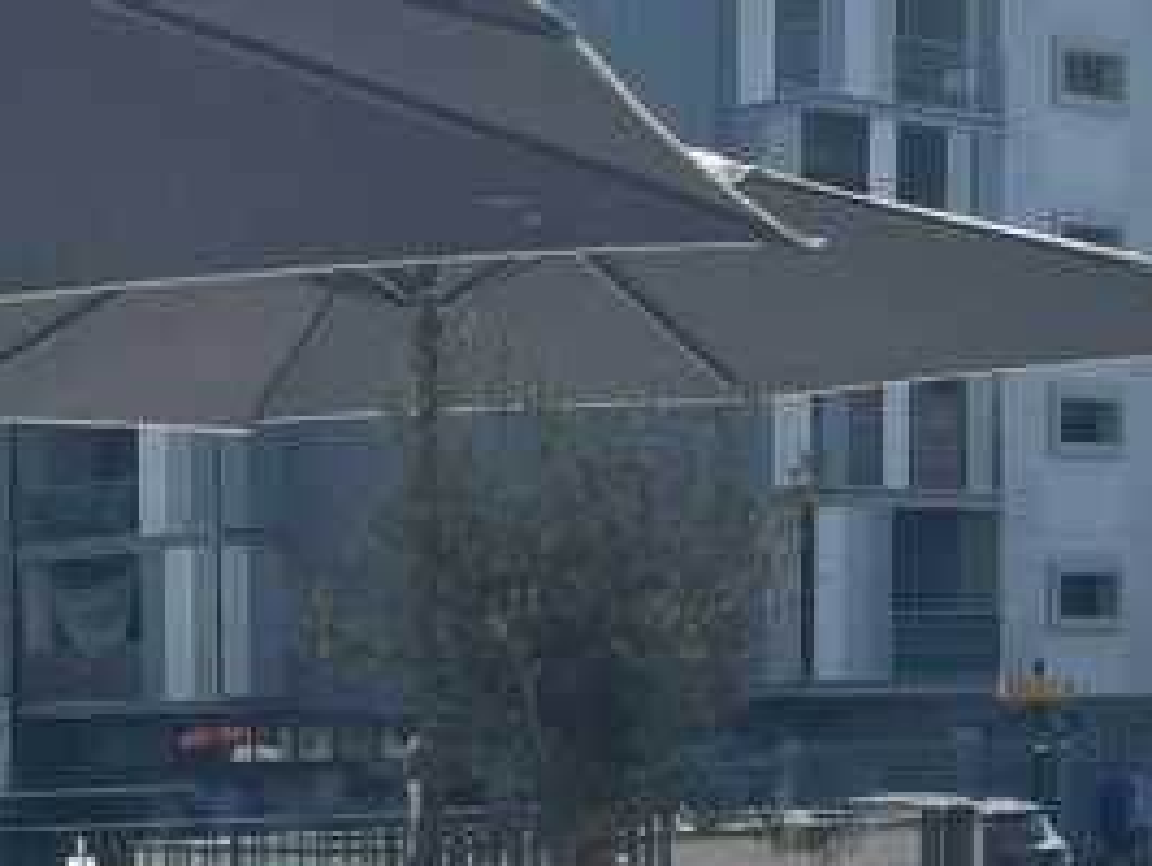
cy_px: 1005
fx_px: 3331
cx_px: -152
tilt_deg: -3.3
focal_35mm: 100
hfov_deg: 18.8
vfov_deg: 14.4
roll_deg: +1.3
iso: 32
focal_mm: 4.2
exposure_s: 1/2681
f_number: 1.6
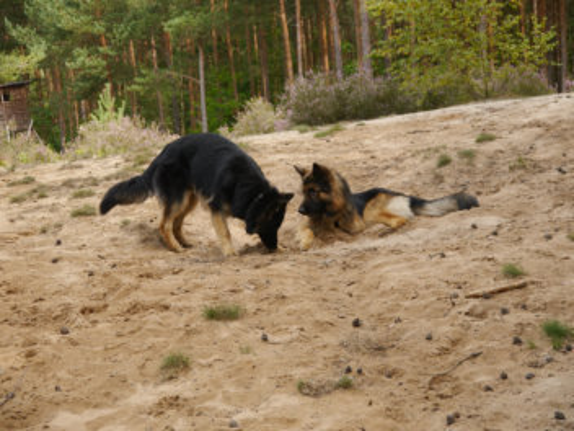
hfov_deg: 23.3
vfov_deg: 17.6
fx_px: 1393
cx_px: 287
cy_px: 216
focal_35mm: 84
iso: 500
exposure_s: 1/500
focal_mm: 42
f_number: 5.6
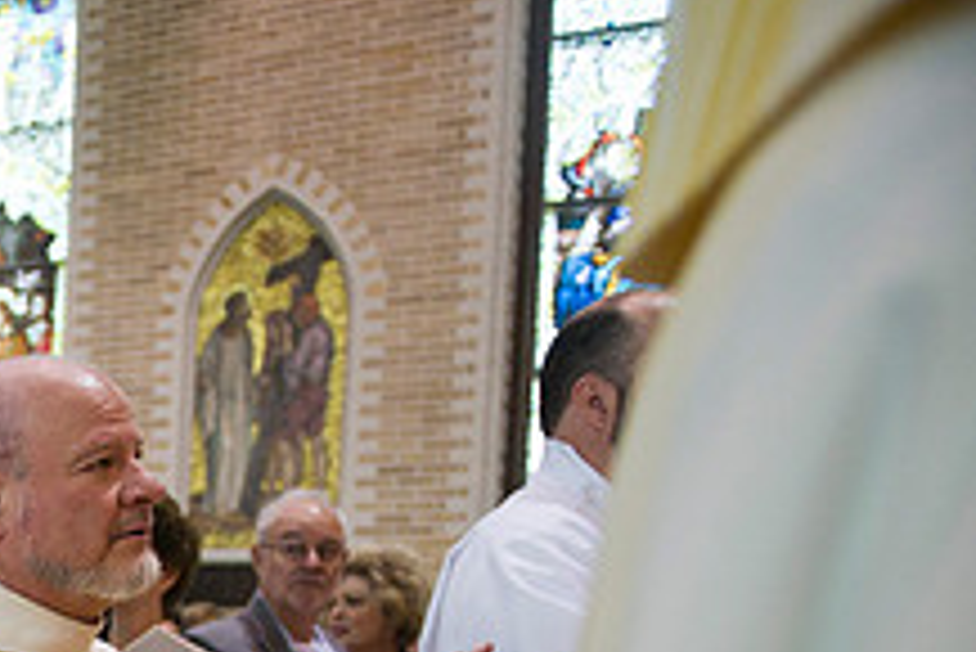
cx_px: -315
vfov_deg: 19.9
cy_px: 800
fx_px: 1736
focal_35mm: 64
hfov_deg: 26.4
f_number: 2.8
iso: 2000
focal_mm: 24
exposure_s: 1/320
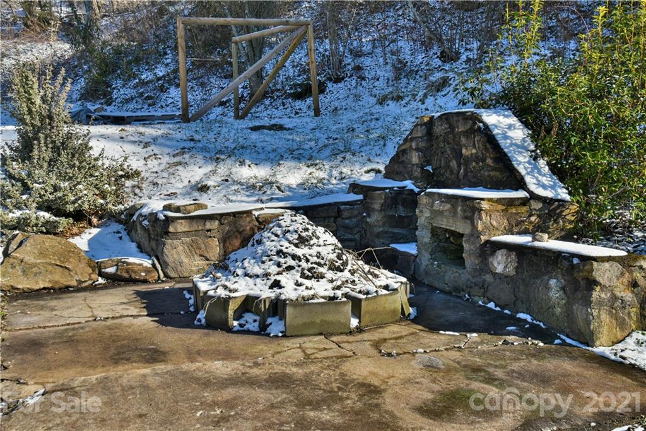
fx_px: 682
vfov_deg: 35.1
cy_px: 216
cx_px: 323
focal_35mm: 38
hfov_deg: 50.7
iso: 1600
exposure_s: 1/400
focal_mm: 38
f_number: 10
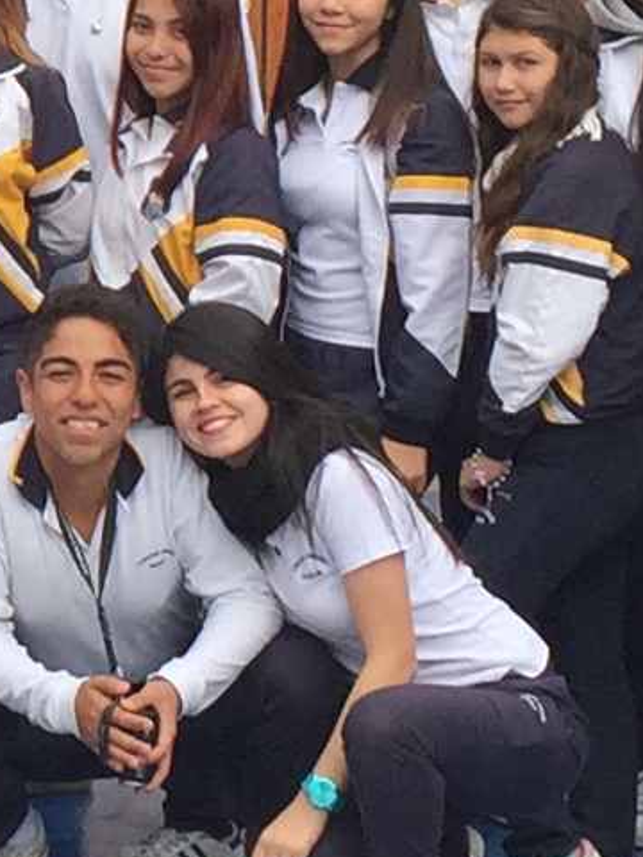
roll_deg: -0.6
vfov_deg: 10.0
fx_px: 4879
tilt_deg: -2.6
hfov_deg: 7.1
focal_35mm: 197
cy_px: 98
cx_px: -825
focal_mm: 4.15
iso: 32
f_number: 2.2
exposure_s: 1/898
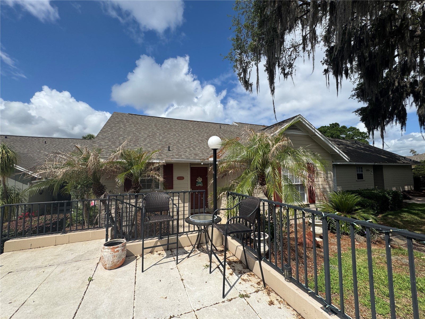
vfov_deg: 85.7
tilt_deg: +3.7
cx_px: 212
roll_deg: +0.7
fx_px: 172
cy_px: 160
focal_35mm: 14
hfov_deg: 102.1
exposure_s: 1/2415
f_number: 2.2
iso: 50
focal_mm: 2.22
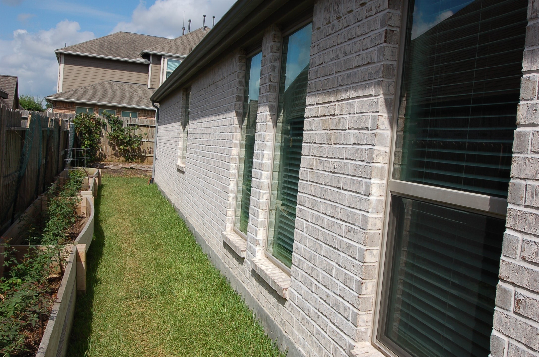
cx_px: 270
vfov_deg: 36.7
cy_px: 178
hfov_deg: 53.2
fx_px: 538
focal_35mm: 36
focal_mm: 24
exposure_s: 1/400
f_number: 10
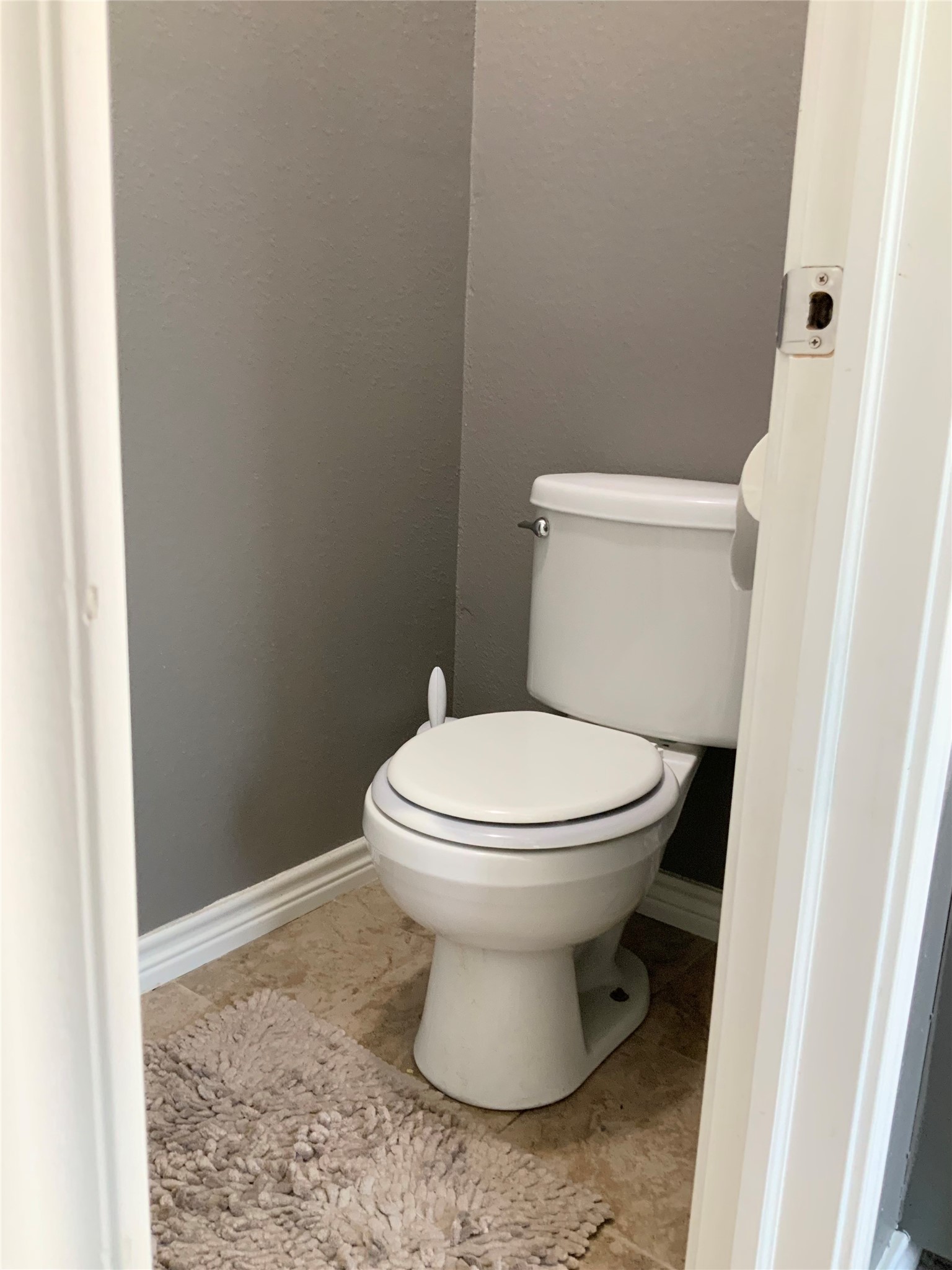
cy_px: 635
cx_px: 476
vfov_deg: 61.7
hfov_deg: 48.2
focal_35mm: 29
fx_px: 1063
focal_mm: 3
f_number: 1.8
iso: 160
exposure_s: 1/60
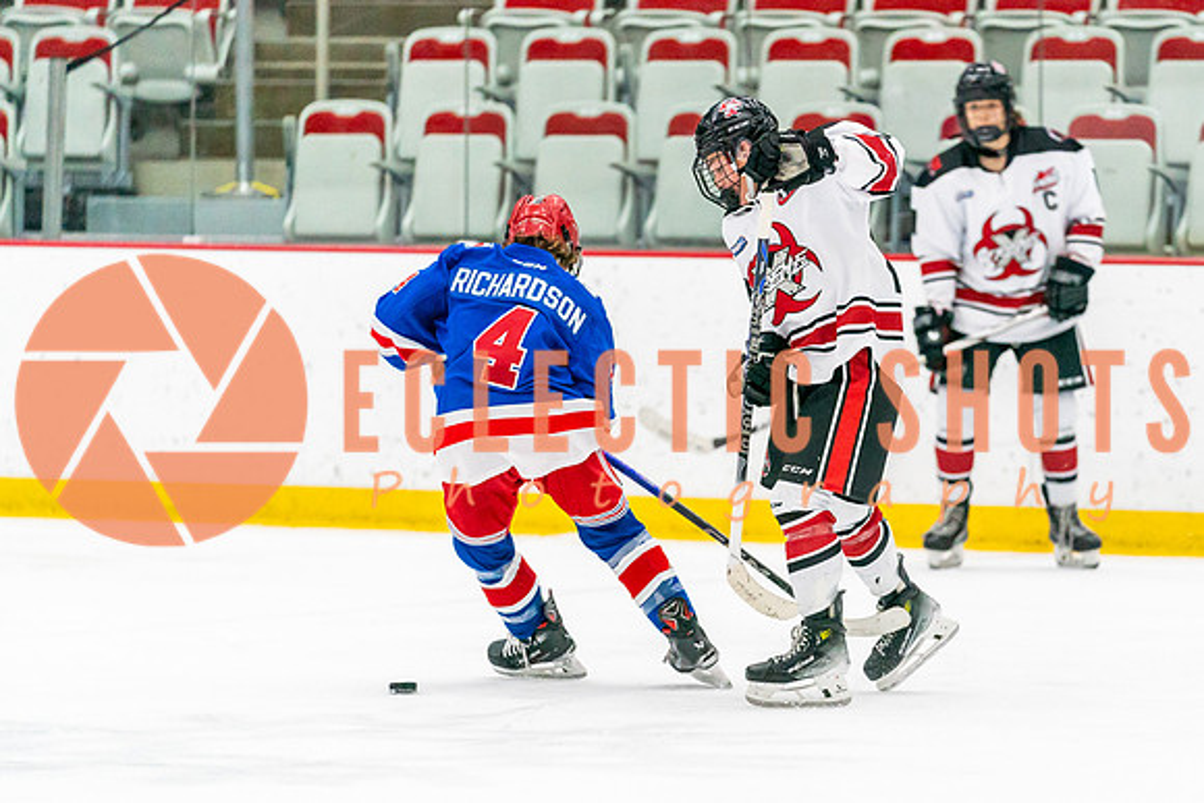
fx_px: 9151
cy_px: 490
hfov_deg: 7.5
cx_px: 768
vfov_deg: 5.0
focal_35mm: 274
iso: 3200
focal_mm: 200
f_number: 2.8
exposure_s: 1/1250
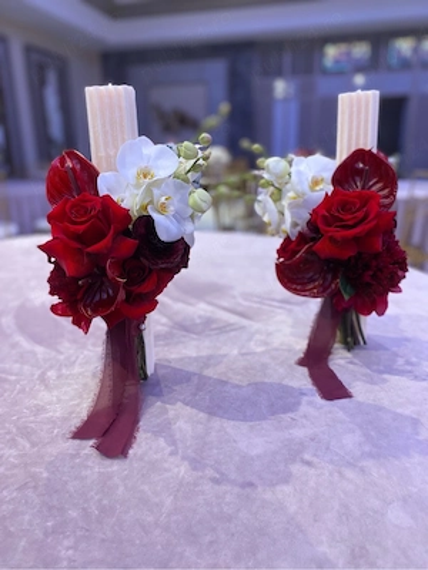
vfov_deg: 67.3
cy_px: 285
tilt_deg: -15.7
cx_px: 214
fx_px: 429
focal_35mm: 26
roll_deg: +1.0
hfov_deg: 53.1
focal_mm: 4.25
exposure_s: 1/50
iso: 64
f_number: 1.8
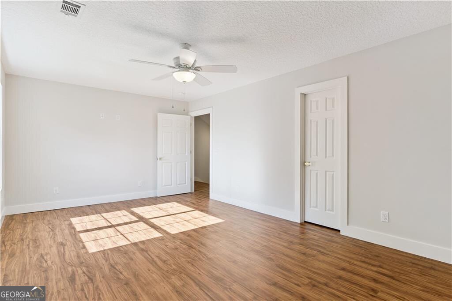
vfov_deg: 64.5
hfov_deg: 86.9
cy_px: 150
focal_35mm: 19
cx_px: 226
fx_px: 238
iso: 250
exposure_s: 1/160
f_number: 8
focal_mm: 19
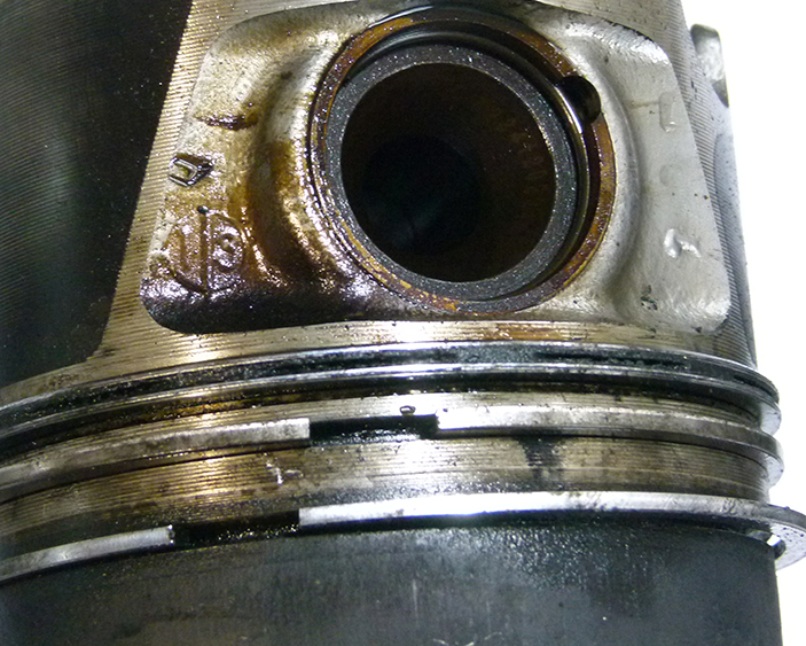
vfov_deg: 13.9
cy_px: 273
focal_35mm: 111
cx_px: 402
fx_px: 2649
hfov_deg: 17.3
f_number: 3.4
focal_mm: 14.4
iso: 400
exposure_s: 1/30
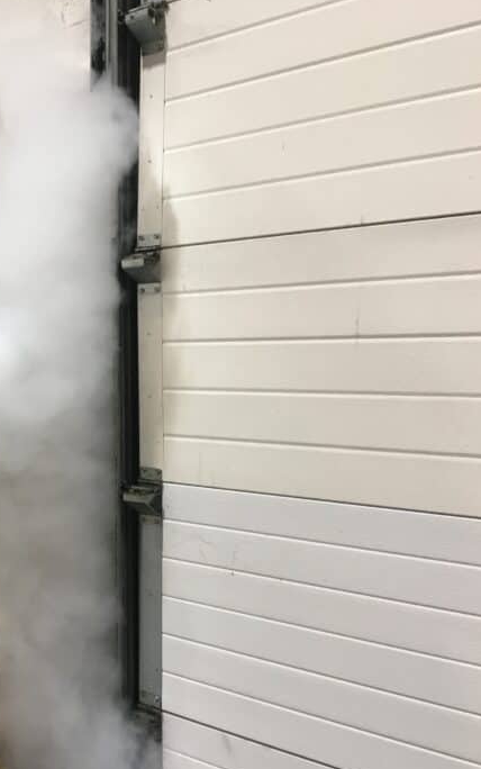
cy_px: 416
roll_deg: +0.4
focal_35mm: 46
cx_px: -71
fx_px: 964
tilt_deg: -3.9
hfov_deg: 25.6
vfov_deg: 43.4
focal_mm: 4.15
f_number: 2.2
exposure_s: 1/33
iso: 125
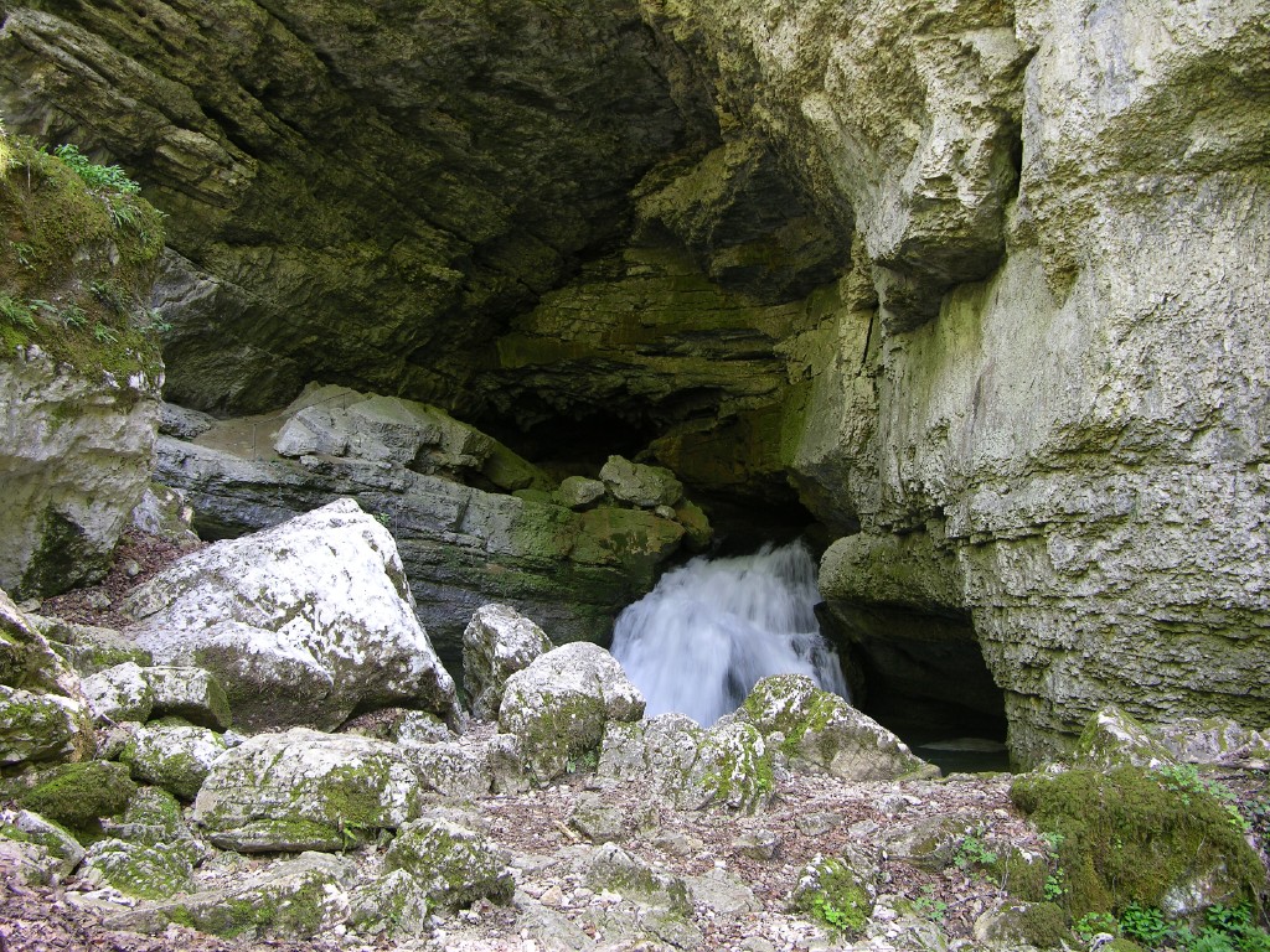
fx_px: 1284
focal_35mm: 35
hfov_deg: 52.6
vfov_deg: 40.7
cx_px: 635
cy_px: 476
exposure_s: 1/13.9
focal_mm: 8.9
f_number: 2.8
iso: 50
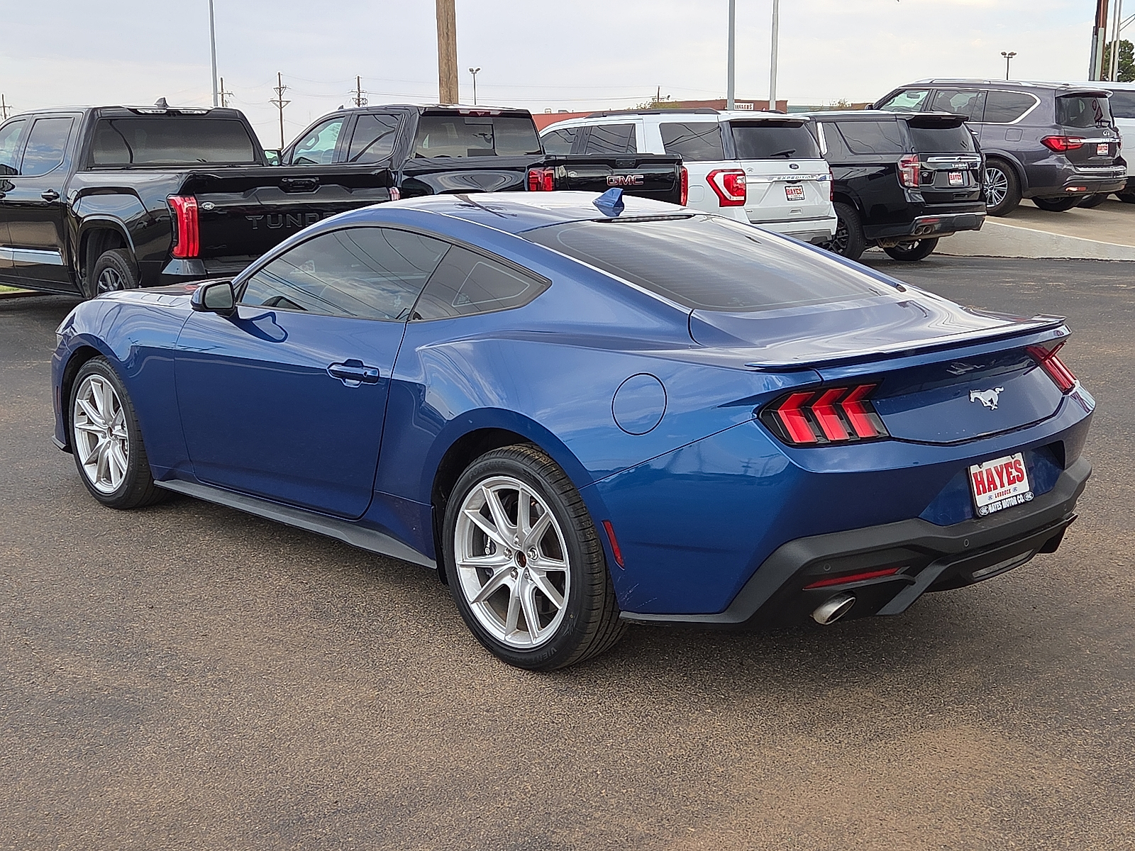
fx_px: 1377
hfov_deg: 44.8
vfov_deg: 34.3
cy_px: 426
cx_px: 568
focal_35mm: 42
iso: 76
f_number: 1.8
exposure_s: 1/1111
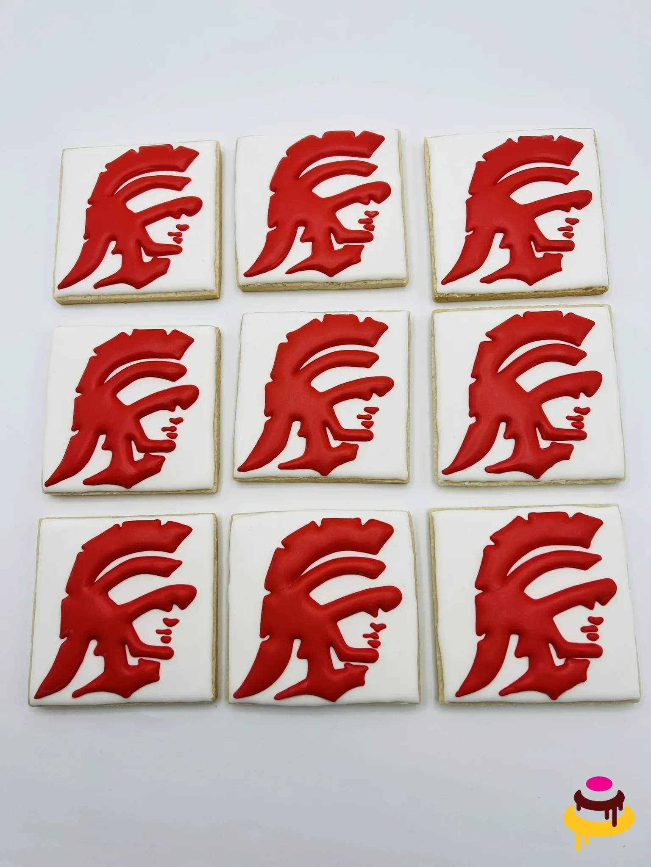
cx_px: 326
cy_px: 434
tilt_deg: -77.6
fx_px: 652
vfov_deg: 67.3
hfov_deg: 53.1
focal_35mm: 26
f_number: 1.5
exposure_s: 1/2353
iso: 50
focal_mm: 5.7
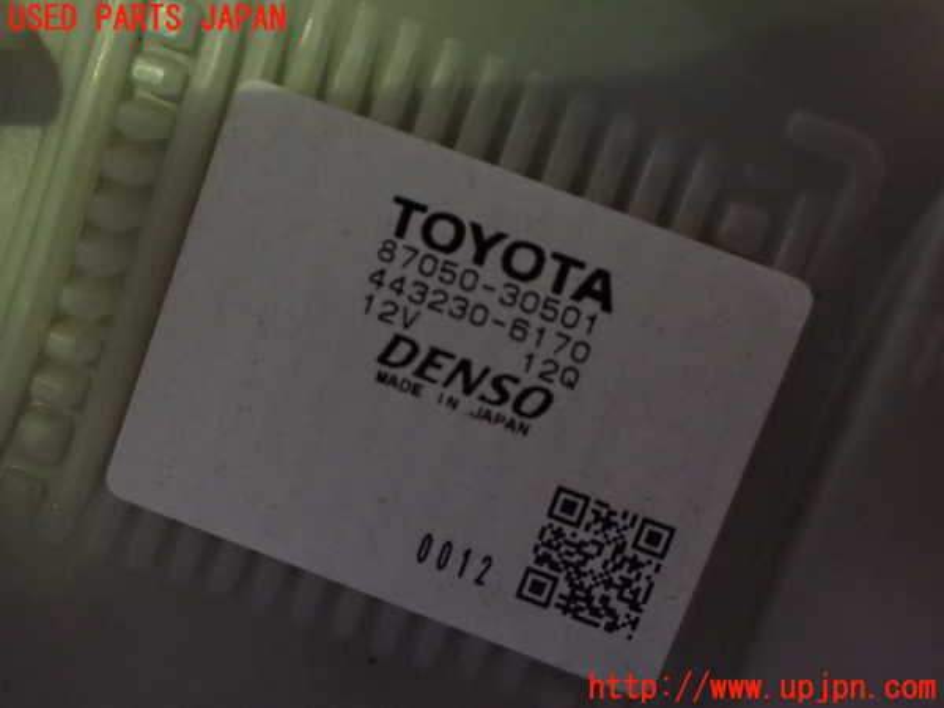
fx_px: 818
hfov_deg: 60.0
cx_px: 472
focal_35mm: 30
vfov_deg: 46.8
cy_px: 354
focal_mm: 5.4
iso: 1250
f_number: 2.3
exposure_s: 1/30
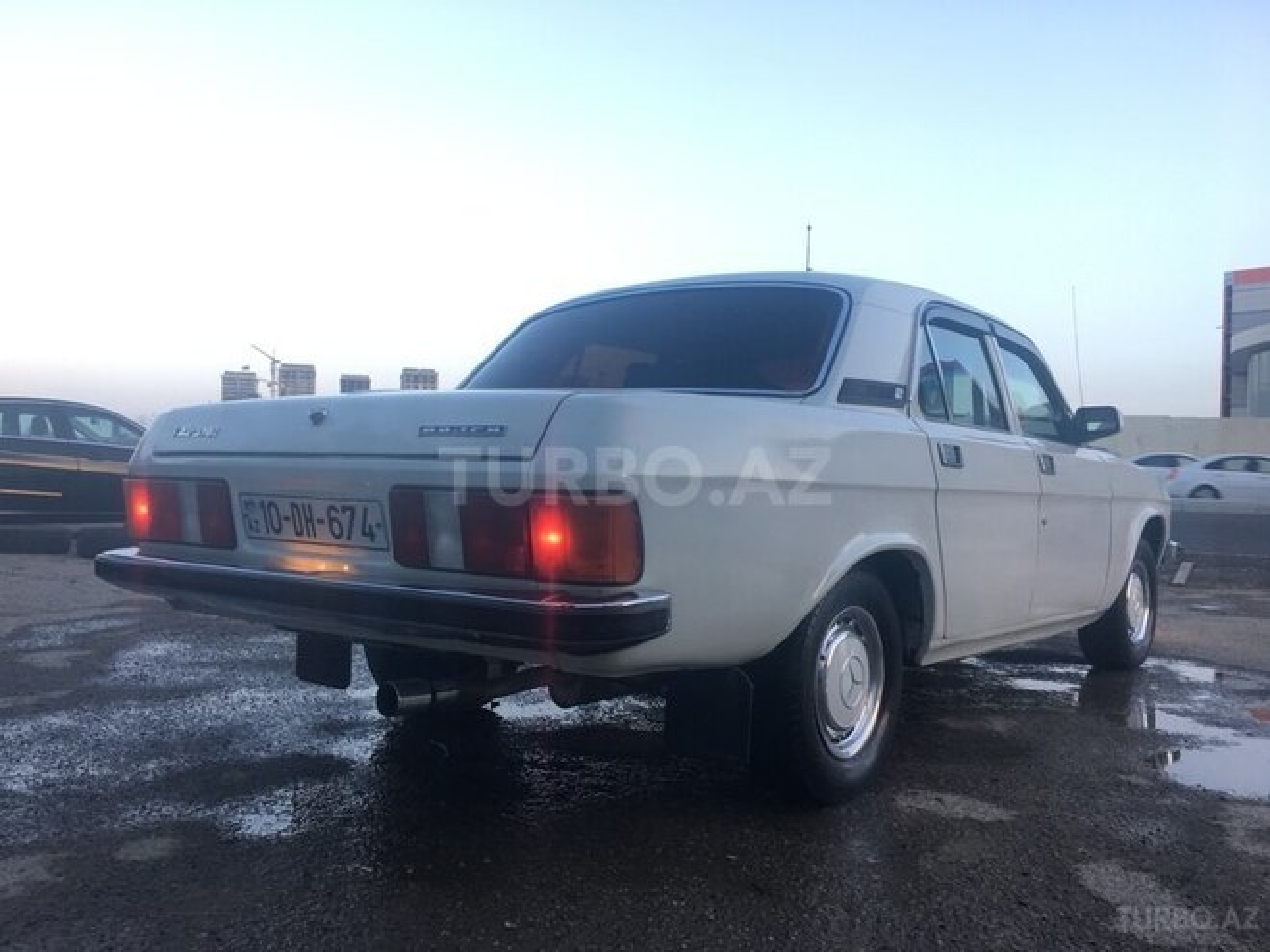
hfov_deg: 61.7
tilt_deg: +1.3
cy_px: 476
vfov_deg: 48.2
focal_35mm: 29
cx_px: 635
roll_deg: -0.6
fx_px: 1064
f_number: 2.2
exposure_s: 1/100
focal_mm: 4.15
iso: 32
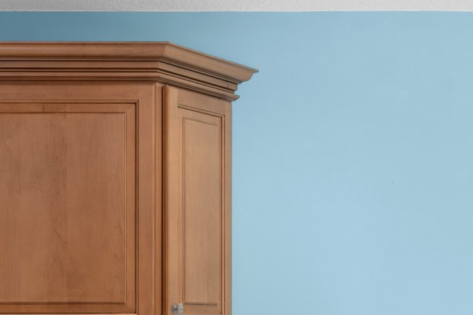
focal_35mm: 87
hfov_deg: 22.1
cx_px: -51
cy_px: 381
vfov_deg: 15.1
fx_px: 1143
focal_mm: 31
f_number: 8
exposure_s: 1/2.5
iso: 320
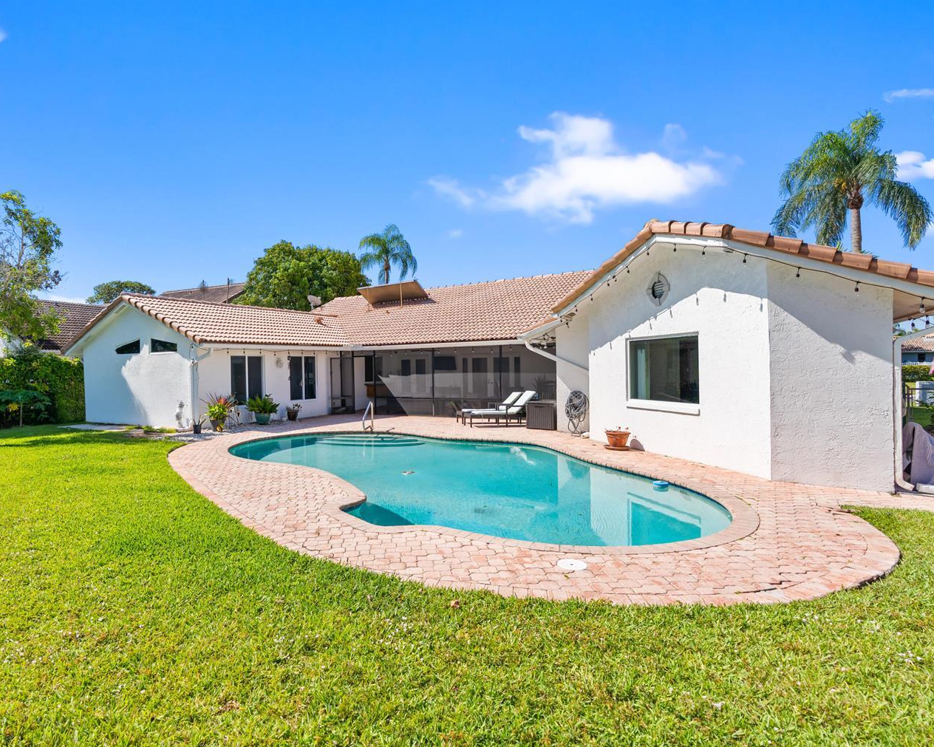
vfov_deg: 70.8
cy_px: 374
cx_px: 382
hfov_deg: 82.5
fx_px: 525
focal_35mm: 19
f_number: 5
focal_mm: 16
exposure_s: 1/80
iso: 100
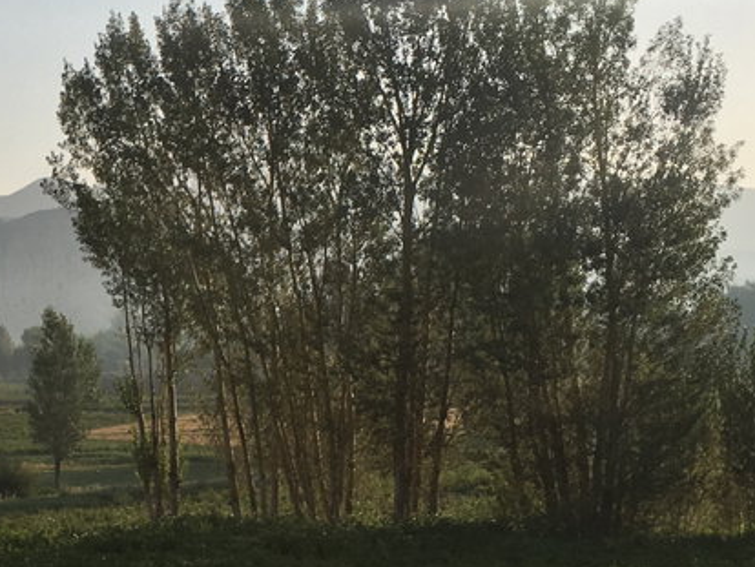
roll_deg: +1.0
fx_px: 1833
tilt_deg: +0.3
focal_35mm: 84
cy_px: 301
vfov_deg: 17.6
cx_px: -5
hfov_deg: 22.4
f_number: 2.2
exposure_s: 1/1221
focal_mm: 4.15
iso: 25
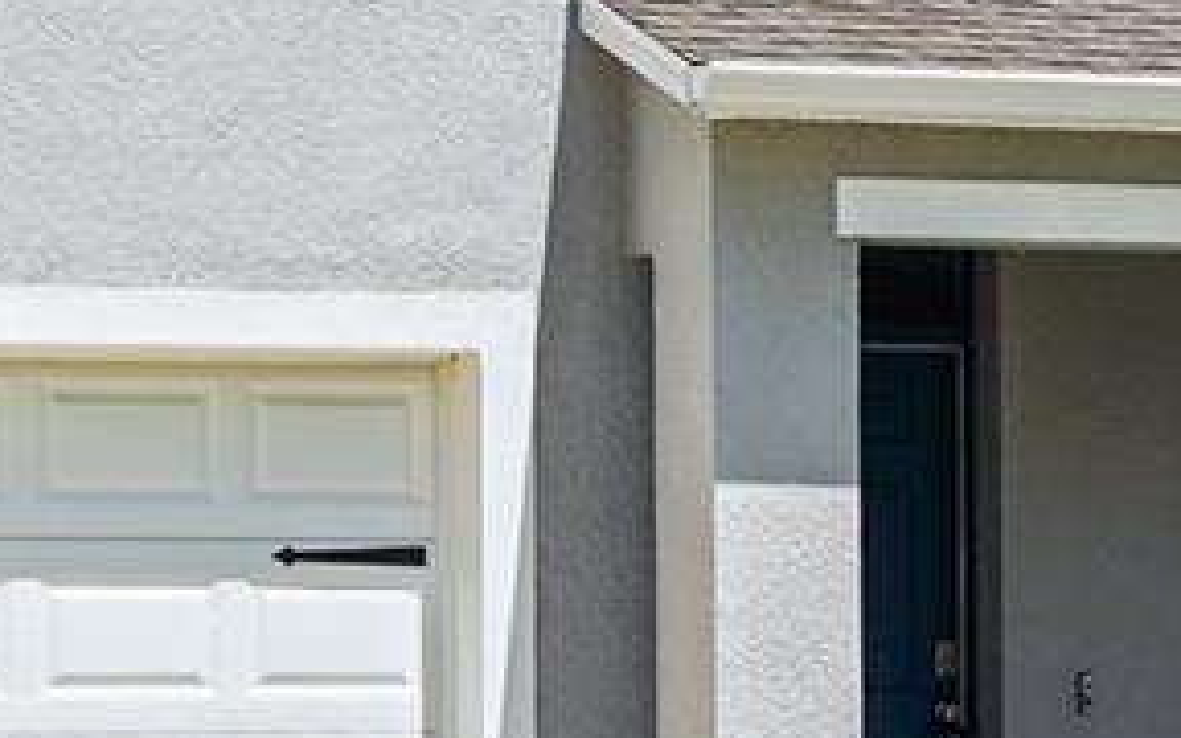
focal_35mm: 198
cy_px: 230
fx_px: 6373
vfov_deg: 6.6
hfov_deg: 10.6
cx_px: 500
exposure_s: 1/1000
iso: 160
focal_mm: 35
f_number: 6.3
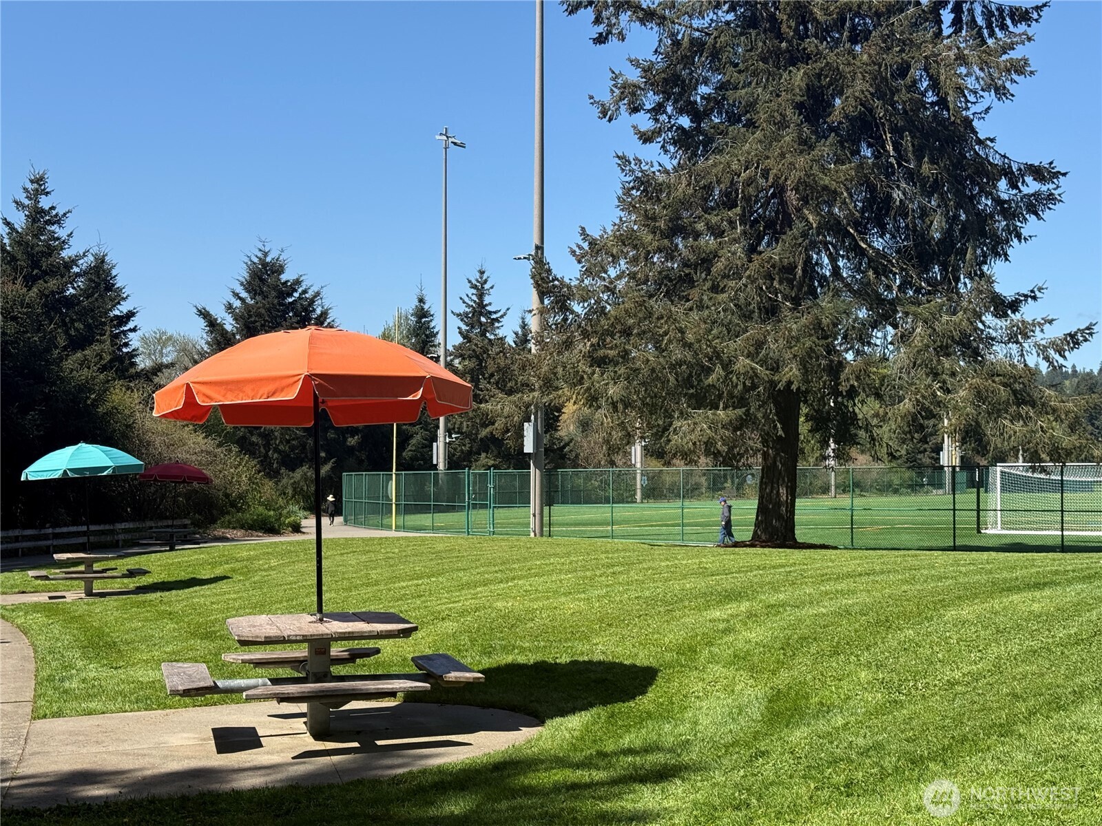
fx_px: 1528
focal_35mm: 48
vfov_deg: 30.3
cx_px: 551
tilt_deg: +3.5
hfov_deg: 39.7
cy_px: 413
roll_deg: +0.1
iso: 80
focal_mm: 6.76
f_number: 1.78
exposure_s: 1/4098
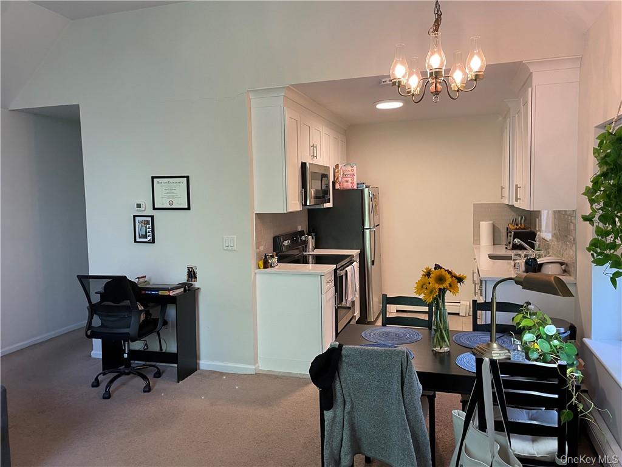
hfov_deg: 67.3
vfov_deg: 53.1
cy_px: 234
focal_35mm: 26
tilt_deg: -4.6
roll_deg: +1.0
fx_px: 467
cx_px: 311
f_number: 1.6
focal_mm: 4.2
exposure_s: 1/60
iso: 125
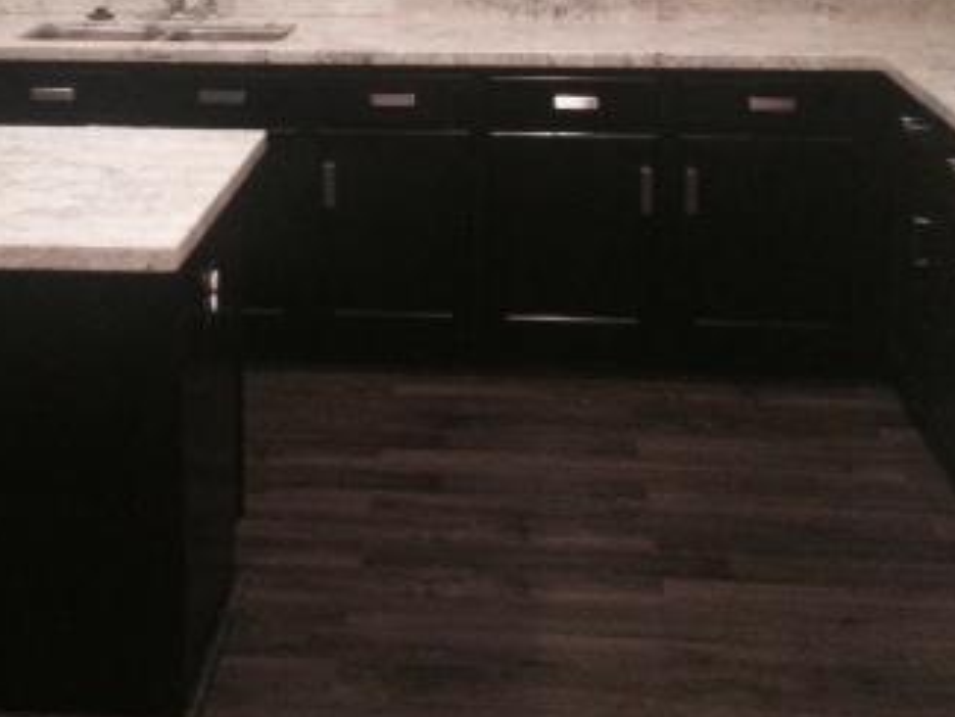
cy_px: 24
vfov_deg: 21.9
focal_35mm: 65
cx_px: 358
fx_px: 1794
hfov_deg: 29.7
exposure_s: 1/15
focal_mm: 4.12
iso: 400
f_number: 2.4
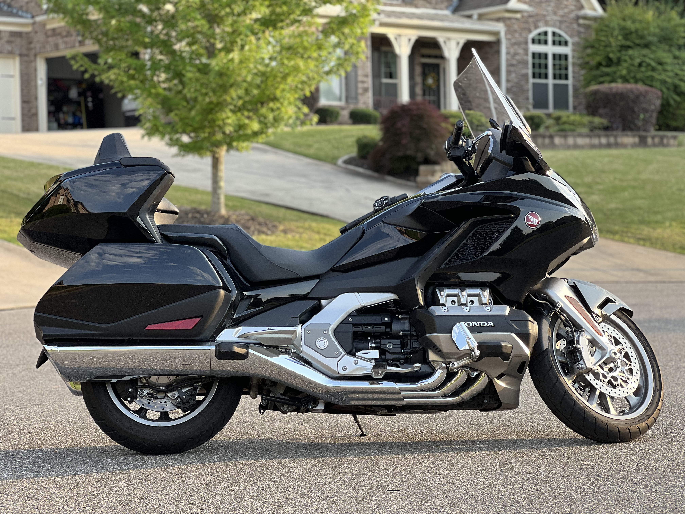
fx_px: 1524
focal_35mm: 77
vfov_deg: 19.1
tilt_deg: -1.0
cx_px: 342
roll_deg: +1.3
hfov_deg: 25.3
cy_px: 257
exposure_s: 1/121
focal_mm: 9
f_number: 2.8
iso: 50
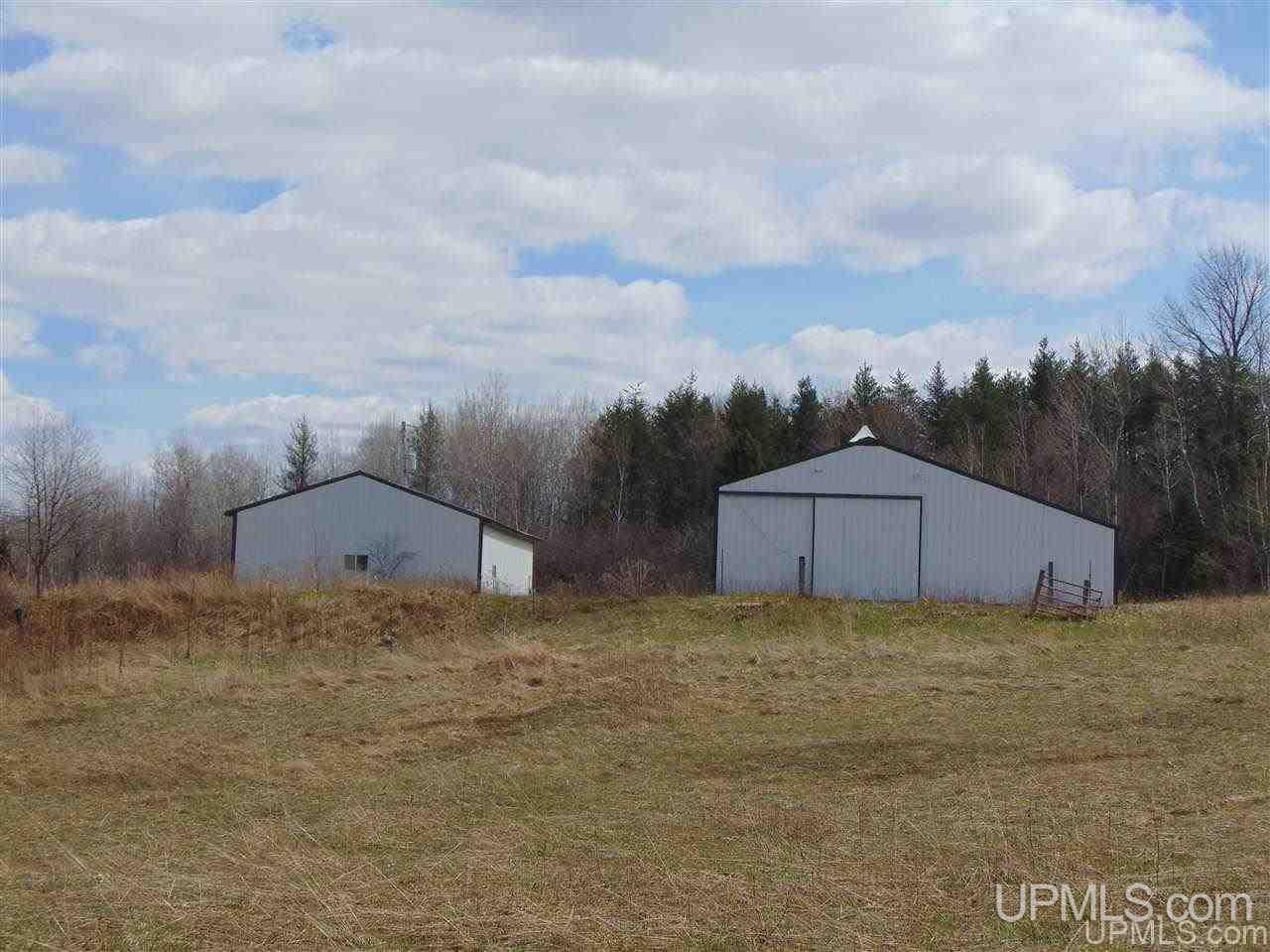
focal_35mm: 71
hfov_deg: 27.4
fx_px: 2604
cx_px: 635
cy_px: 476
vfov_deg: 20.7
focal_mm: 12.8
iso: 80
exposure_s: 1/250
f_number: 9.6
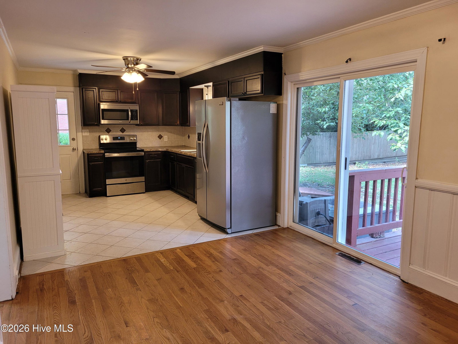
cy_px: 172
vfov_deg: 53.1
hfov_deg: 67.3
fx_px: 344
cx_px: 229
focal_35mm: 26
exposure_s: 1/60
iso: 200
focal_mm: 5.4
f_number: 1.8
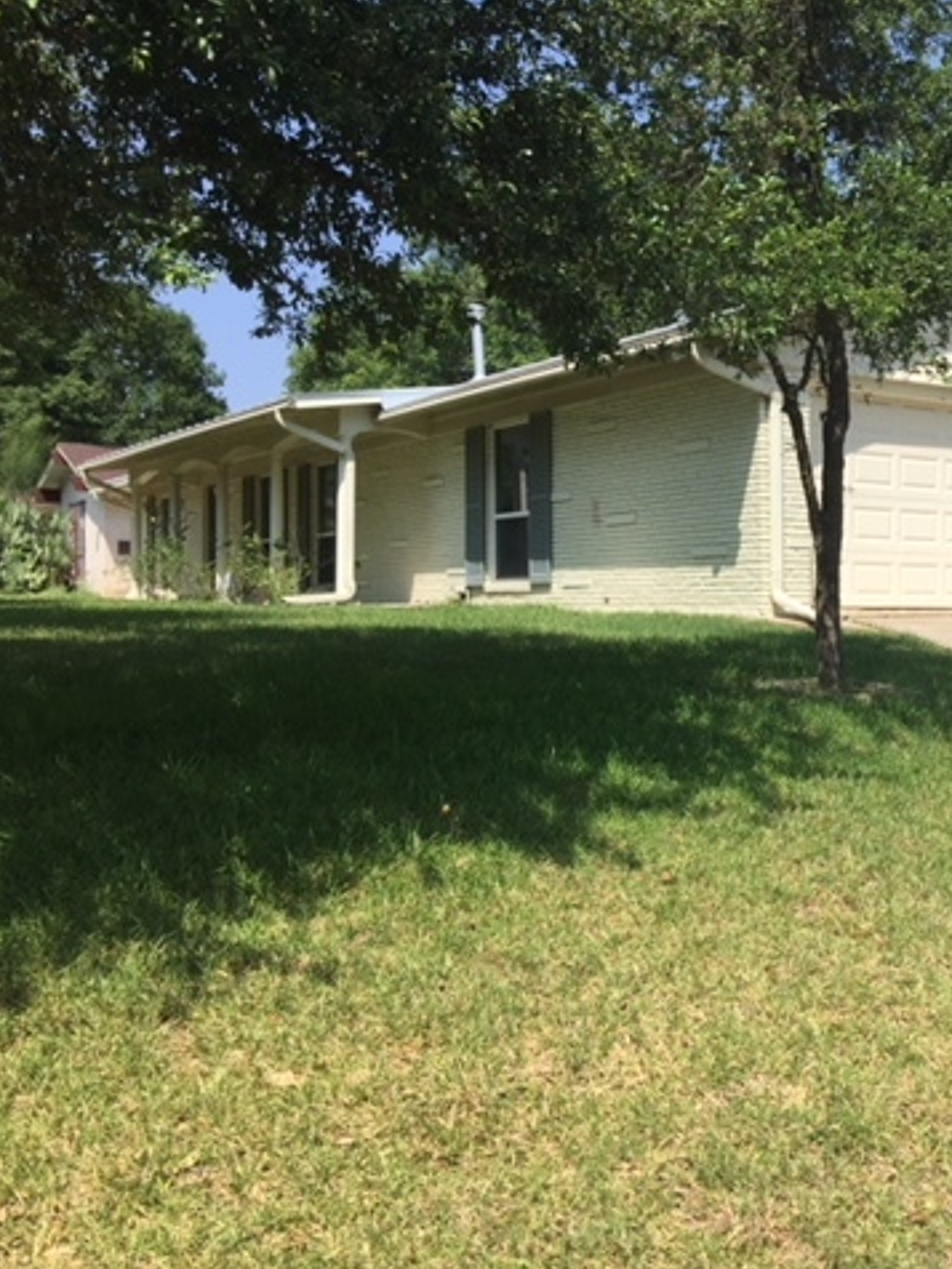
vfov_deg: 47.9
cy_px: 637
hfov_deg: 34.9
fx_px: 1430
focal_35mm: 39
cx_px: 843
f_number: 2.2
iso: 32
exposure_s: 1/1980
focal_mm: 4.15
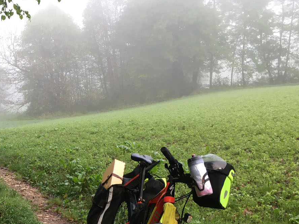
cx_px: 60
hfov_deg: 35.6
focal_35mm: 52
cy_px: 188
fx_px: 449
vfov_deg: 27.3
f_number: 2.2
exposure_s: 1/33
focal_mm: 4.15
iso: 32
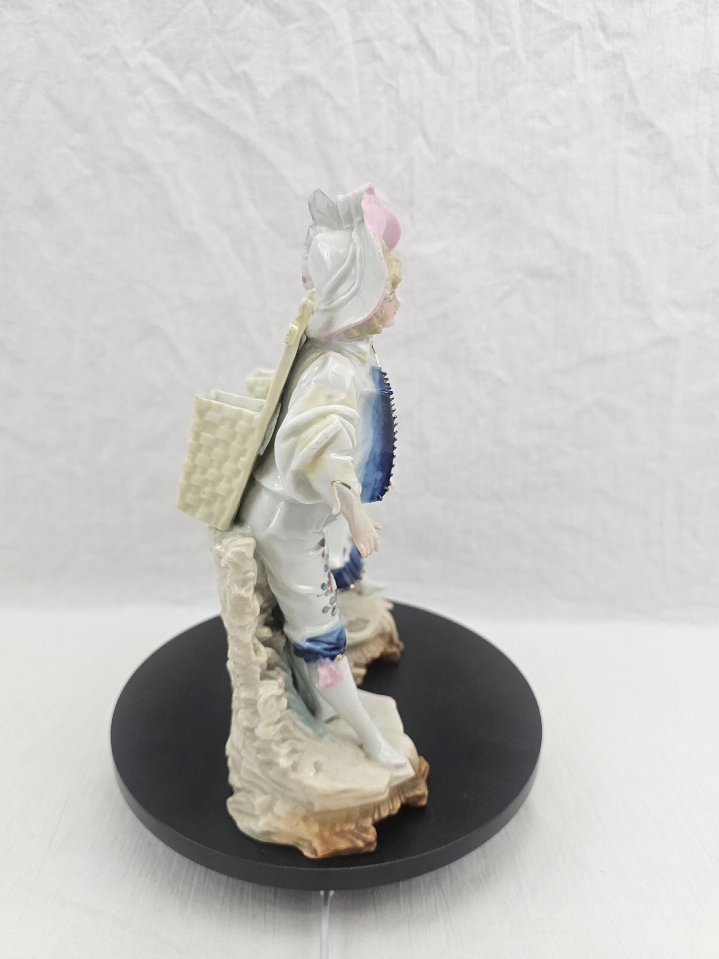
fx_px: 637
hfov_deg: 58.9
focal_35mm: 23
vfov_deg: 73.9
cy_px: 480
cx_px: 360
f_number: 1.7
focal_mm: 6.3
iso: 40
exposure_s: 1/100
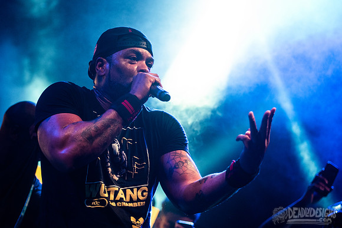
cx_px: 121
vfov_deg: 11.2
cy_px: 114
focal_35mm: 123
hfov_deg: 16.6
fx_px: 1168
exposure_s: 1/250
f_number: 3.5
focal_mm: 95
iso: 2000
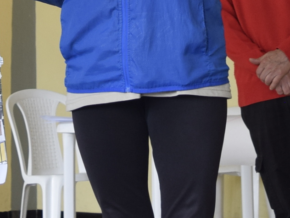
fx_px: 1030
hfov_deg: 16.0
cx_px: 96
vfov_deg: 11.5
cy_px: -117
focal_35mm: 123
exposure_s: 1/100
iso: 400
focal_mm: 18
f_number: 3.5
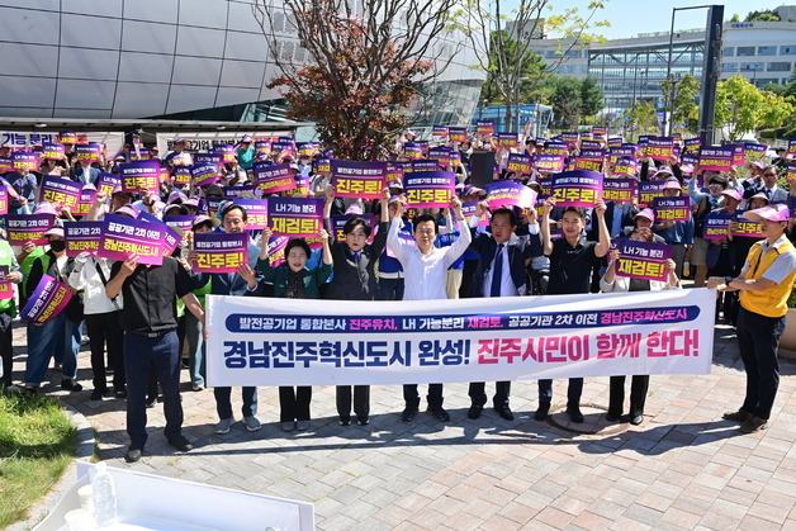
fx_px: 752
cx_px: 398
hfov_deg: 55.8
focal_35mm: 34
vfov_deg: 38.9
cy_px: 266
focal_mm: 34
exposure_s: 1/250
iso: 250
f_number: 11
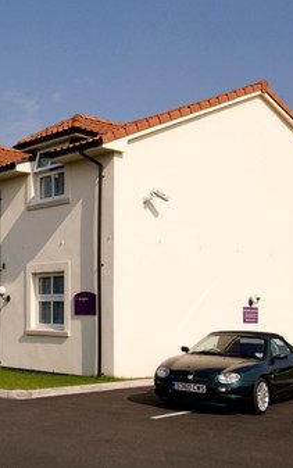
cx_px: 0
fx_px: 651
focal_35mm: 51
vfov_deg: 39.6
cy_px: 235
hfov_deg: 24.2
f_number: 7.1
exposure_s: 1/1600
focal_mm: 22
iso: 400
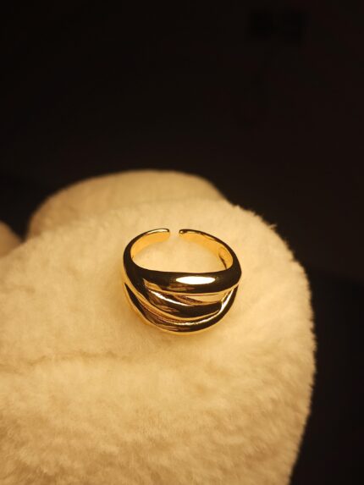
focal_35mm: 37
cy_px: 242
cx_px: 182
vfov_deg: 50.1
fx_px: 519
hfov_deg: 38.7
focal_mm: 3.98
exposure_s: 1/100
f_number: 1.8
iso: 50
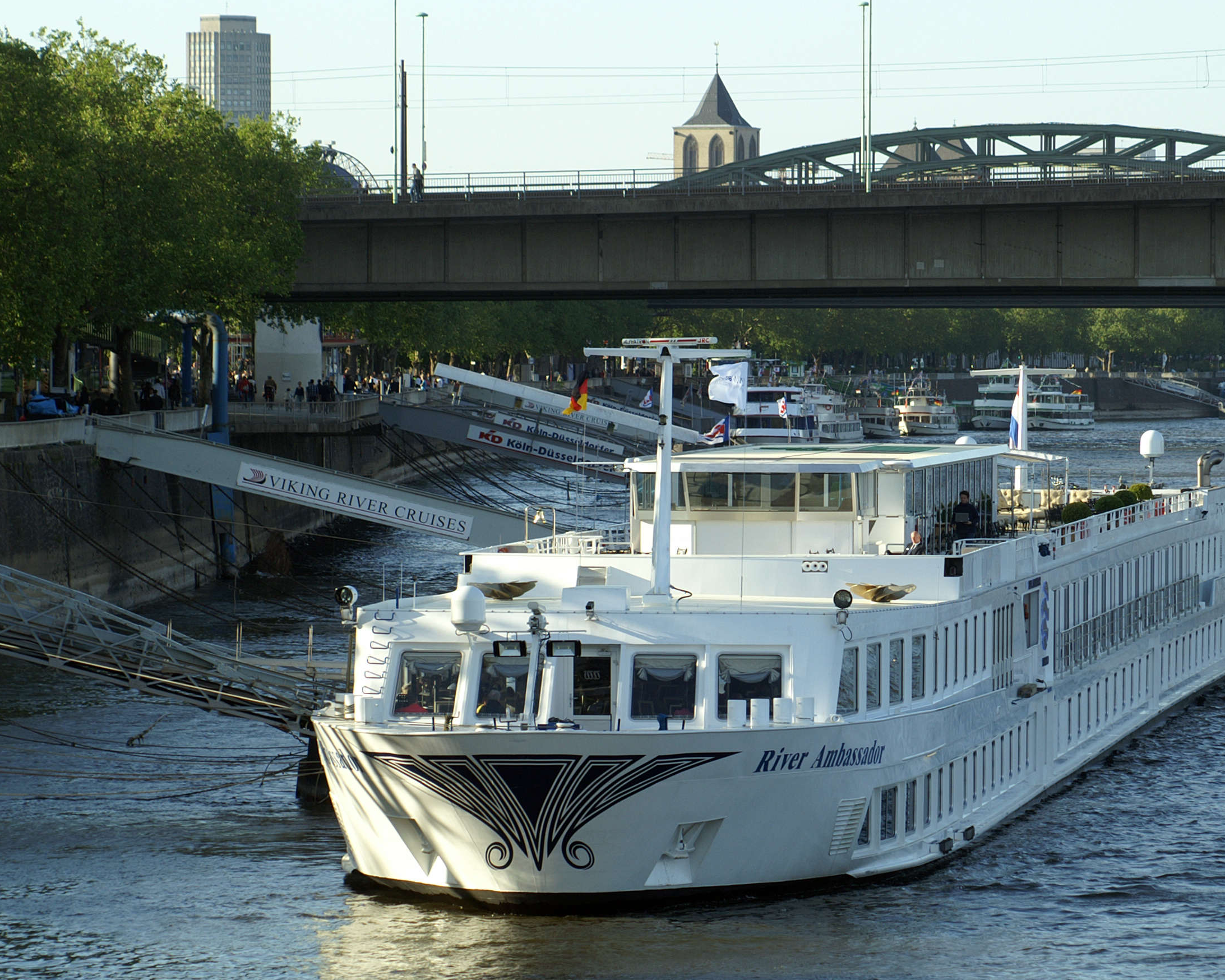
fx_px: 7722
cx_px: 760
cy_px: 524
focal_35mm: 213
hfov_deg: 9.1
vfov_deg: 7.3
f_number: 5.6
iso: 100
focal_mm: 110
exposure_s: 1/300
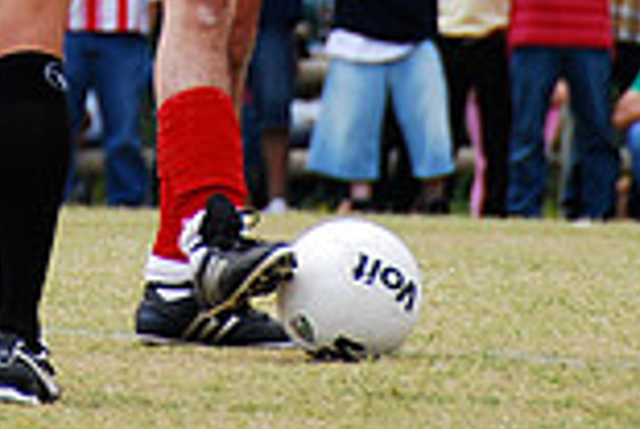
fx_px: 19985
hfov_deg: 1.8
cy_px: -355
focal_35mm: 1122
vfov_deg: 1.2
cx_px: 74
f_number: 5.6
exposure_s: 1/200
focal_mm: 200
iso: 100
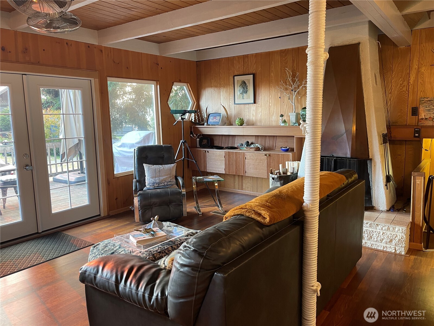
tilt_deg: -8.7
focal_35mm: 25
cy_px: 163
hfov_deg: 69.4
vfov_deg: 54.9
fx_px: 313
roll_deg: +1.1
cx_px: 217
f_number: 1.6
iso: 125
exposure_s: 1/60
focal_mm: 5.1
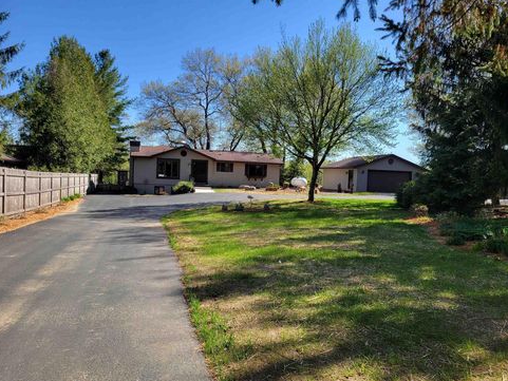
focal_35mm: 27
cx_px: 258
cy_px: 189
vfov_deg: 51.4
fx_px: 396
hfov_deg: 65.3
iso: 40
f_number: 1.8
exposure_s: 1/1195
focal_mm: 5.4
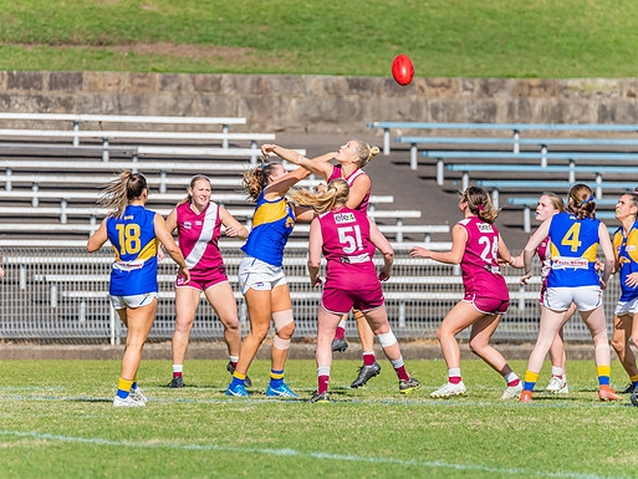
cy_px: 231
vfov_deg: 2.2
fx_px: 12462
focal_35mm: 676
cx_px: 305
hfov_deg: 2.9
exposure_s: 1/1600
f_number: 10
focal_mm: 600
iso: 800
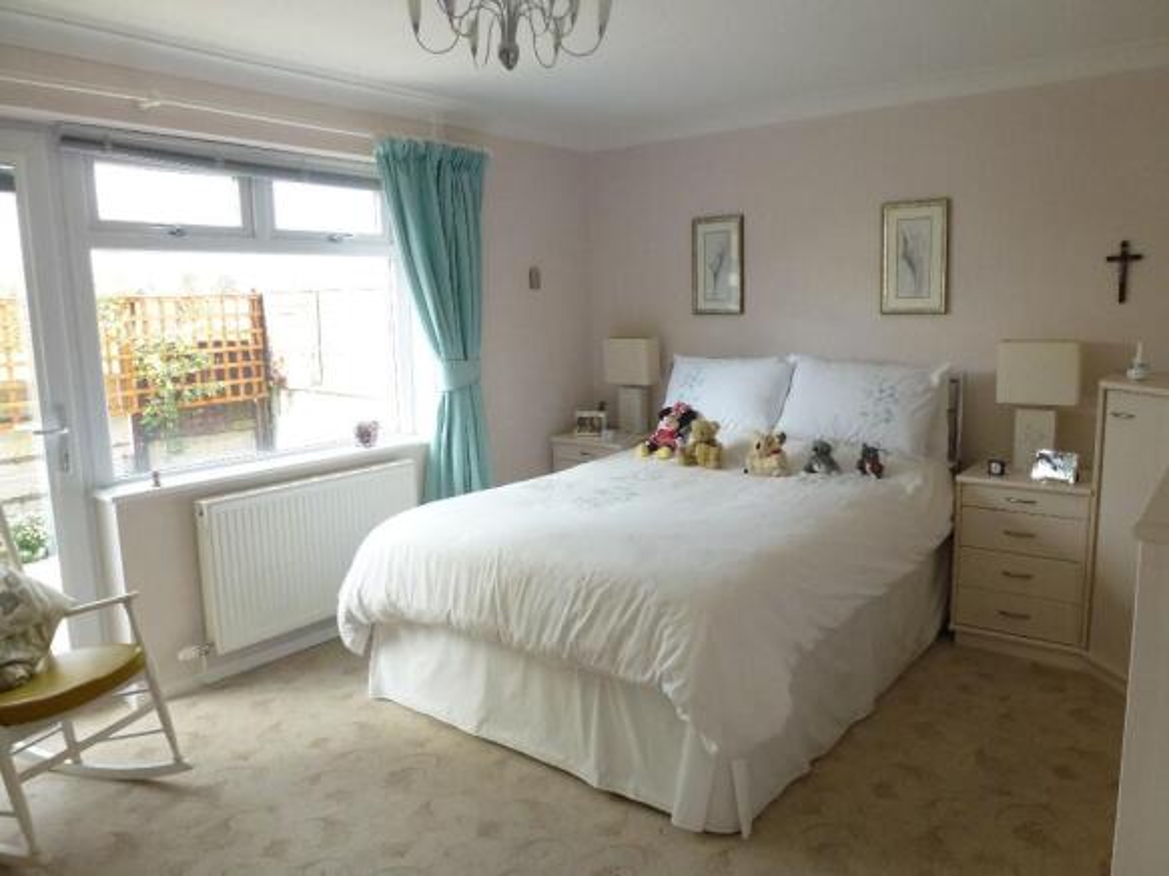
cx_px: 584
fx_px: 810
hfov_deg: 71.6
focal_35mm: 24
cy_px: 438
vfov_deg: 56.8
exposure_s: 1/60
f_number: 3.3
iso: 160
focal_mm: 4.3
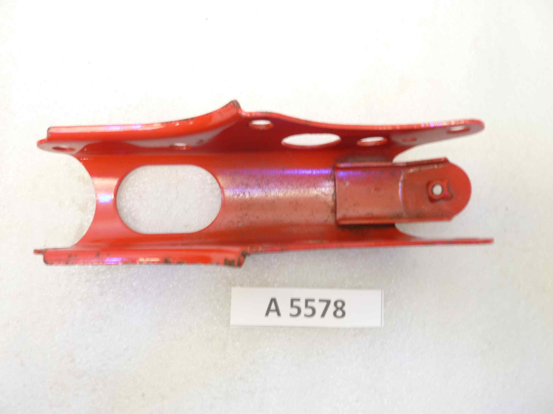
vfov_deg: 54.9
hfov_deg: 69.4
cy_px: 207
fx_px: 399
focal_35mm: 25
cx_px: 276
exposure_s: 1/8
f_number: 3.3
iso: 80
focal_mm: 4.1
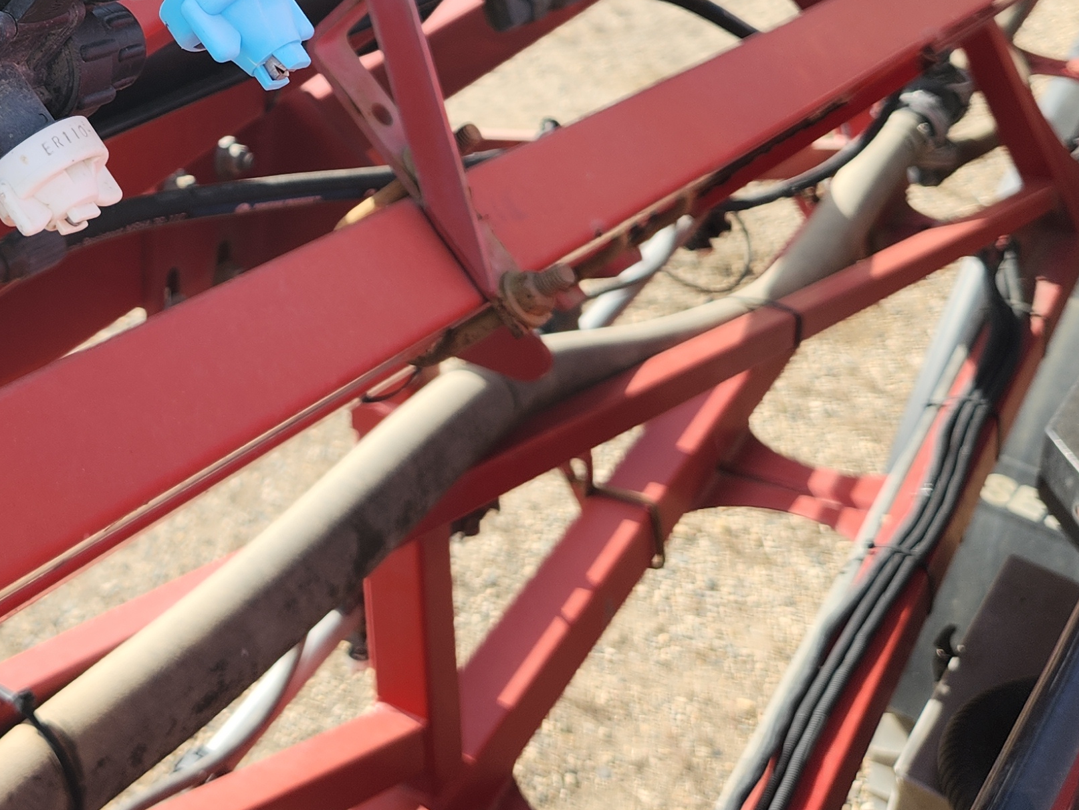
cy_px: 11
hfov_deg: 31.5
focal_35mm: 57
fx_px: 1777
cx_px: 22
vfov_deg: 24.6
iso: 20
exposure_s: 1/529
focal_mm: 5.4
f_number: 1.8
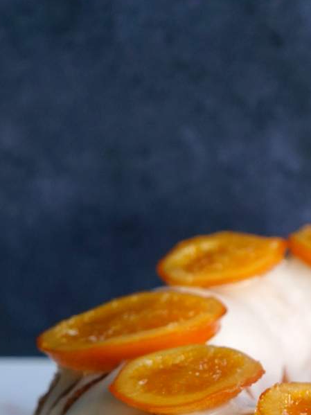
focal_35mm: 203
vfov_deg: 9.7
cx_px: 393
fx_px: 2433
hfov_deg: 7.2
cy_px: 436
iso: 640
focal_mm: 38
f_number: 3.9
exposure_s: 1/100
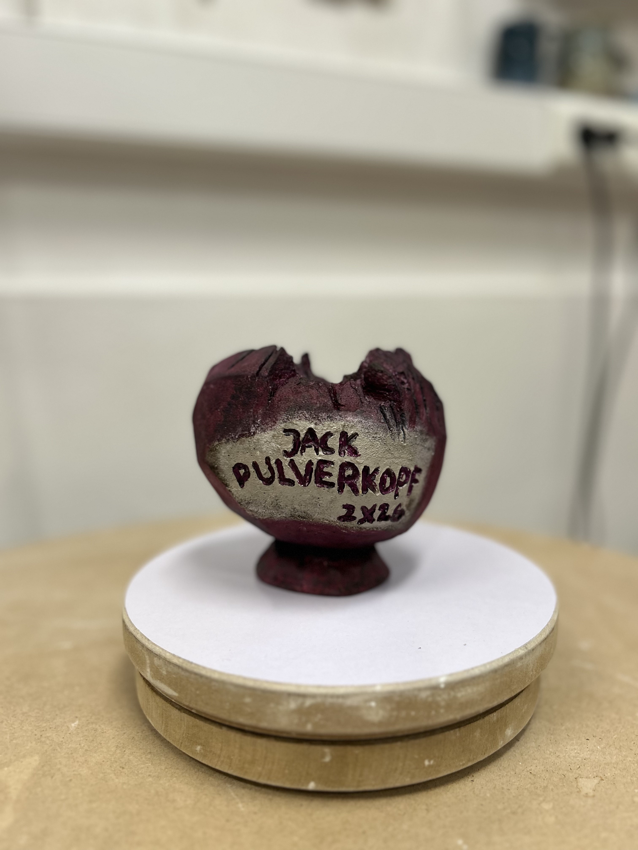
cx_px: 319
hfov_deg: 53.1
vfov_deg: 67.3
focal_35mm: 26
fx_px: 639
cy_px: 425
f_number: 1.5
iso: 100
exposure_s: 1/100
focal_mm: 5.7
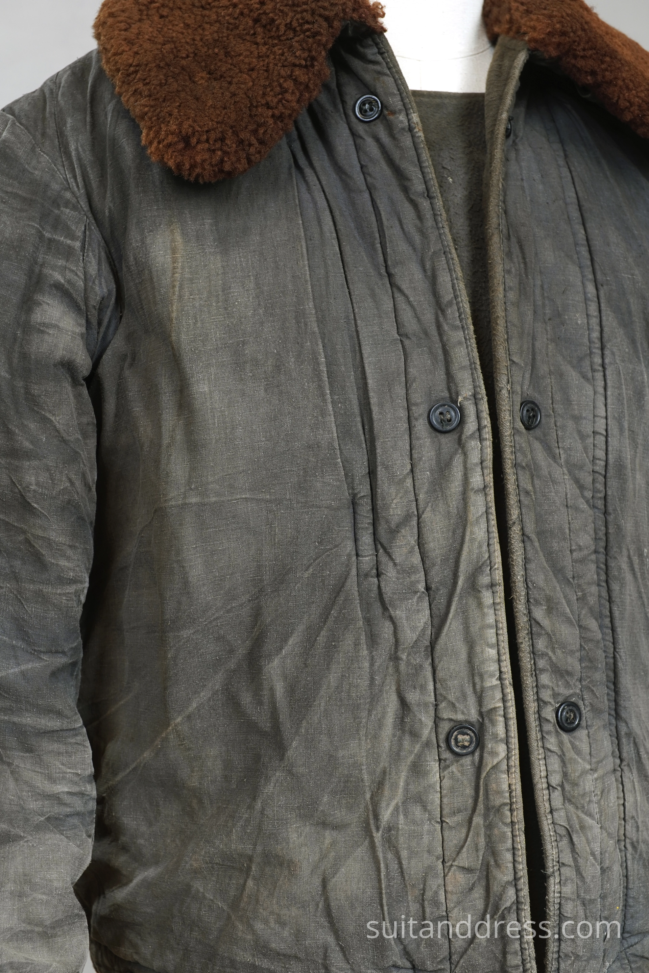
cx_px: 324
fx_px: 1298
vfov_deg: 41.1
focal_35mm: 48
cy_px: 486
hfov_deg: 28.1
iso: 250
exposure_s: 1/25
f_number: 5.6
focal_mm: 32
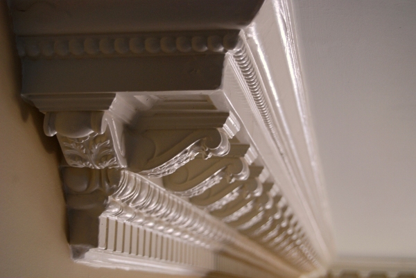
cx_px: 208
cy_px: 139
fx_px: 867
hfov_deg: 27.0
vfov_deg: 18.2
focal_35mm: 75
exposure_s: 1/25
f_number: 5.6
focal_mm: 50
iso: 400
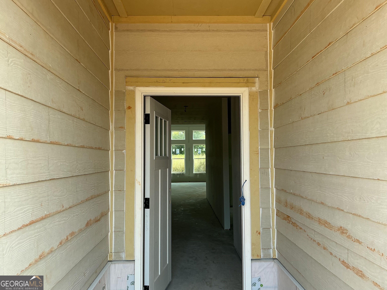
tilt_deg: +3.8
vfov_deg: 48.2
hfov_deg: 61.7
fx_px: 324
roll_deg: +1.8
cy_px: 145
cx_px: 194
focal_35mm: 29
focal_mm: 3
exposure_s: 1/150
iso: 20
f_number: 1.8
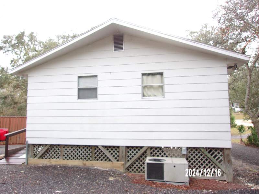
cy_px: 97
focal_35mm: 27
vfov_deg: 51.4
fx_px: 202
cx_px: 130
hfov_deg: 65.3
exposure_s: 1/70
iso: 80
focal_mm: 4.9
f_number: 3
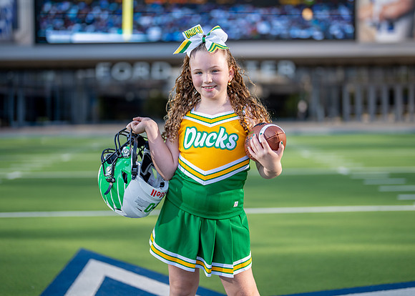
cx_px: 218
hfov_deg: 32.5
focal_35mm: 60
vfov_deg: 23.5
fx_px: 711
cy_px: 133
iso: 100
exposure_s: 1/3200
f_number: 1.2
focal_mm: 50
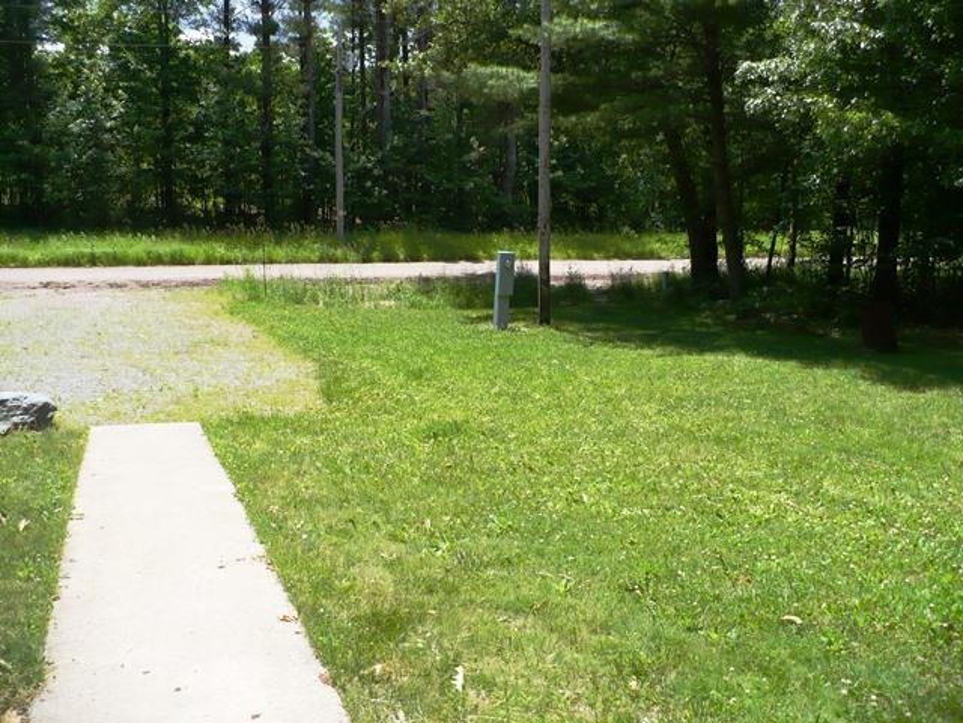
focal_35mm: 37
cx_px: 482
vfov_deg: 38.7
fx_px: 1029
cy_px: 362
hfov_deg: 50.1
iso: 100
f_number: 2.8
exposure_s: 1/800
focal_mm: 6.1
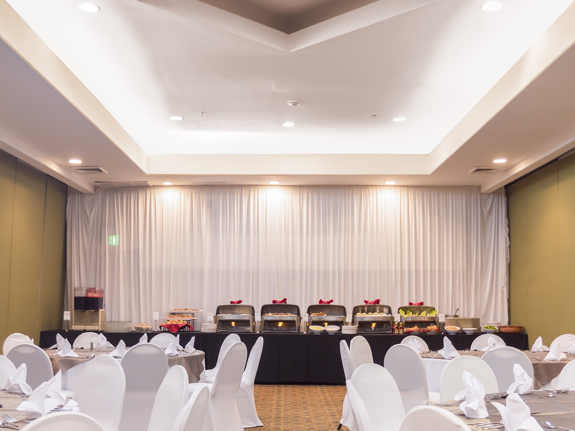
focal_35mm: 41
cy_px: 287
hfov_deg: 45.8
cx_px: 274
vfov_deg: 34.8
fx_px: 681
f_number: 2.8
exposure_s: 1/13
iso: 200
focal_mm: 12
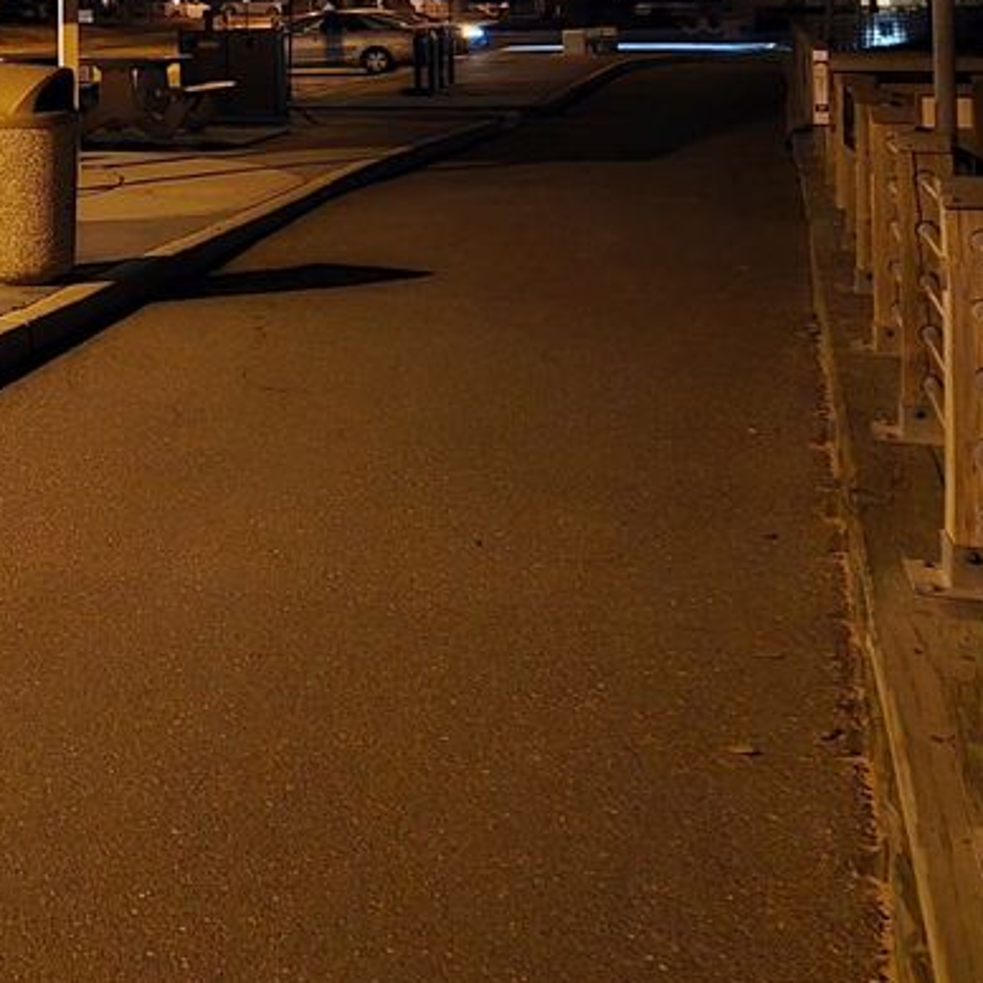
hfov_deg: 22.9
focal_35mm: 67
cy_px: -38
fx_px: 2153
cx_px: -301
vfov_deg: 24.4
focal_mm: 6.3
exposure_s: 1/15
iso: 2500
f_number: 1.7
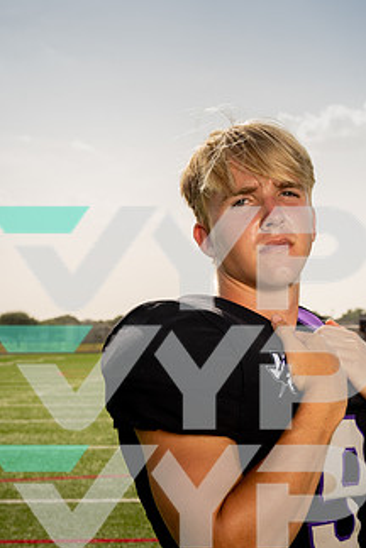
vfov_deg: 29.4
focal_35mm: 68
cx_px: 241
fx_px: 1037
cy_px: 379
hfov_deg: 20.0
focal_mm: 49
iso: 50
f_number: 8
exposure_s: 1/250
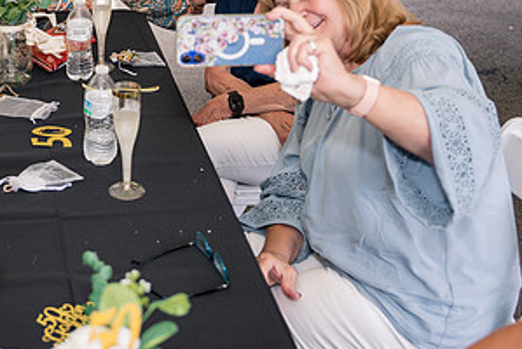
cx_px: 115
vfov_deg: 20.7
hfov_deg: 30.7
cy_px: 15
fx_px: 929
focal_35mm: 64
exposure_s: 1/200
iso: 200
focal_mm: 33
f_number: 2.8
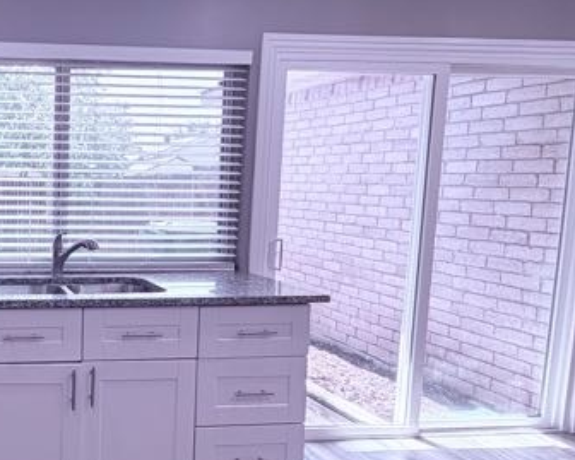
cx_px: 7
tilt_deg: -4.9
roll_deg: +0.2
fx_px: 579
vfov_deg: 43.4
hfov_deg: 45.1
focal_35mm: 34
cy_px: 228
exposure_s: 1/120
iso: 100
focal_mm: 2.22
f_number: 2.2
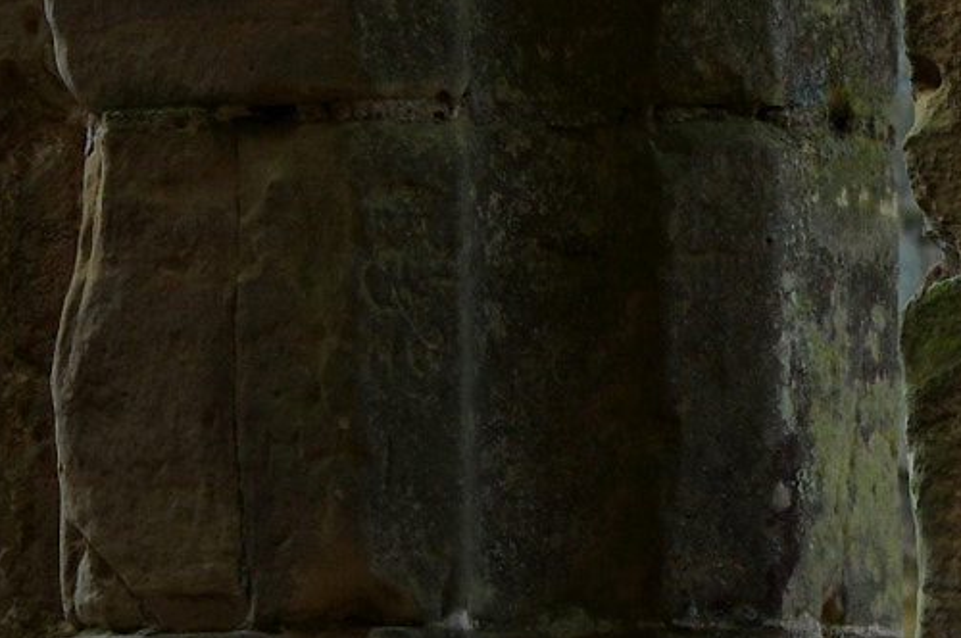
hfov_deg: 4.3
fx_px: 12770
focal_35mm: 479
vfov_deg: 2.9
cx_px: 1244
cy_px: -184
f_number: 10
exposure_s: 1/160
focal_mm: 77.5
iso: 400
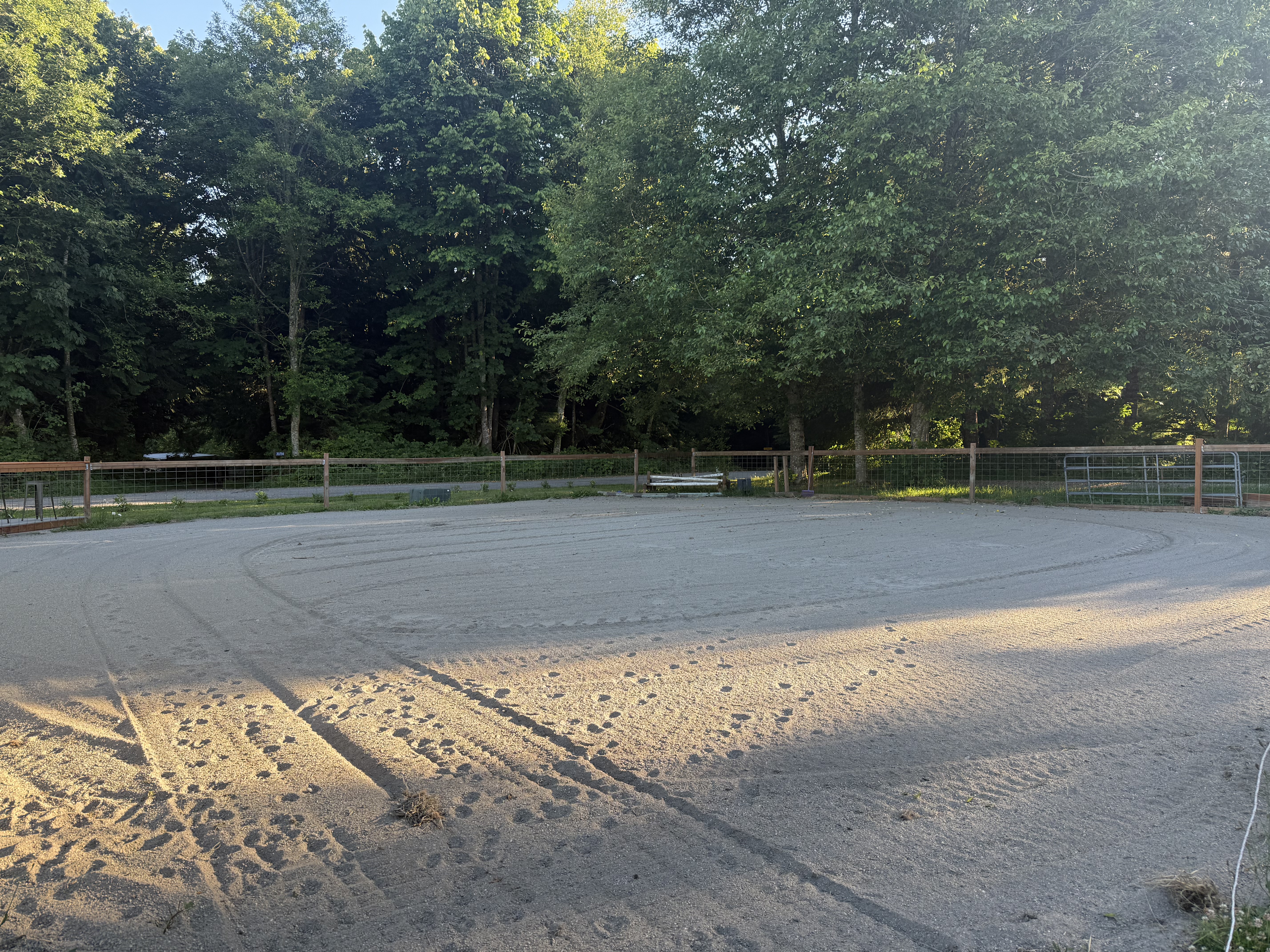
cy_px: 476
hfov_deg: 71.6
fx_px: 881
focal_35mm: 24
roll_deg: -1.6
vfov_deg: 56.8
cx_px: 635
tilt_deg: -1.6
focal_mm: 6.76
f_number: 1.78
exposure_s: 1/387
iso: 80
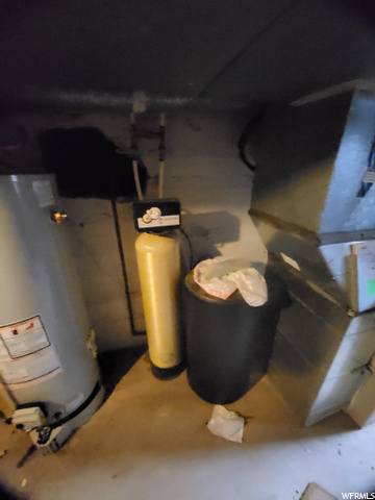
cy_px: 250
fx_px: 188
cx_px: 188
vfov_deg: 106.2
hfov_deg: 89.9
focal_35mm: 13
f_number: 2.2
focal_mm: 1.74
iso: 2500
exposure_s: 1/24
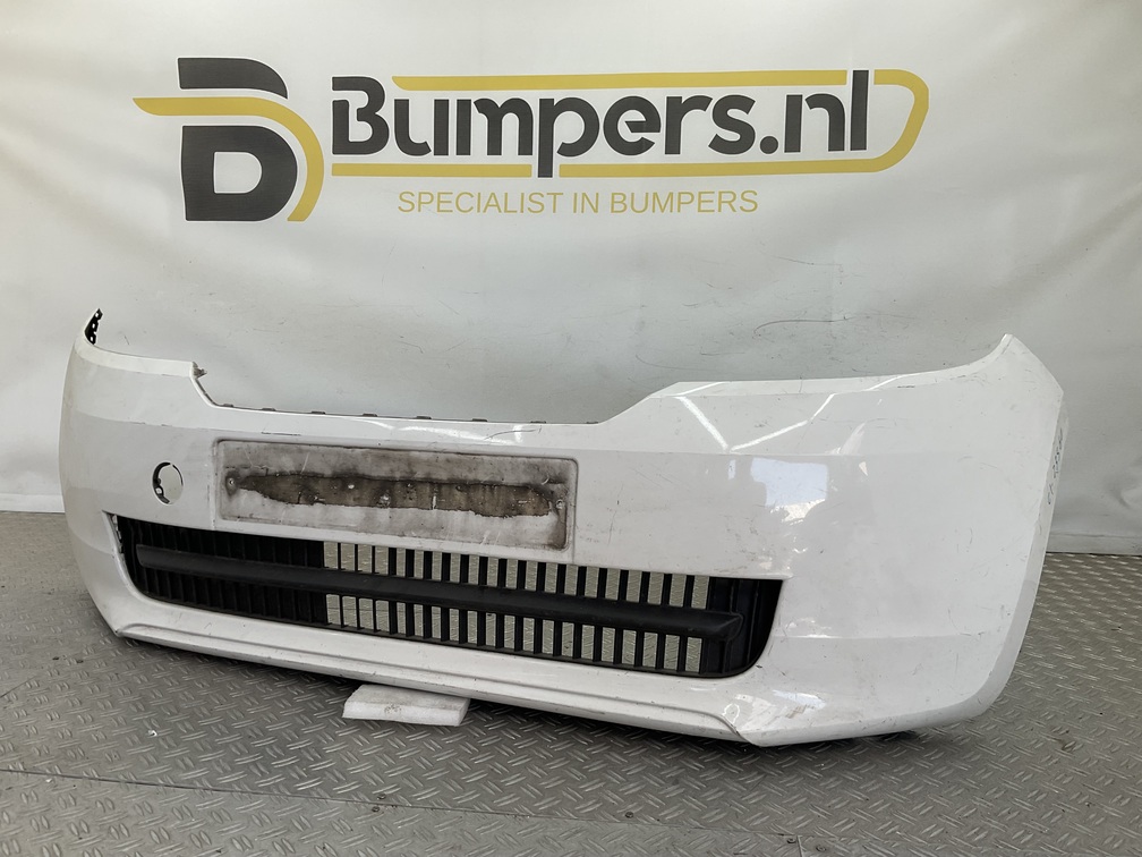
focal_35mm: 29
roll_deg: -2.3
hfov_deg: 61.7
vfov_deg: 48.2
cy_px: 428
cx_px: 571
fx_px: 957
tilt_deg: -9.6
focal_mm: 3
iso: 16
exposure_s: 1/182
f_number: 1.8
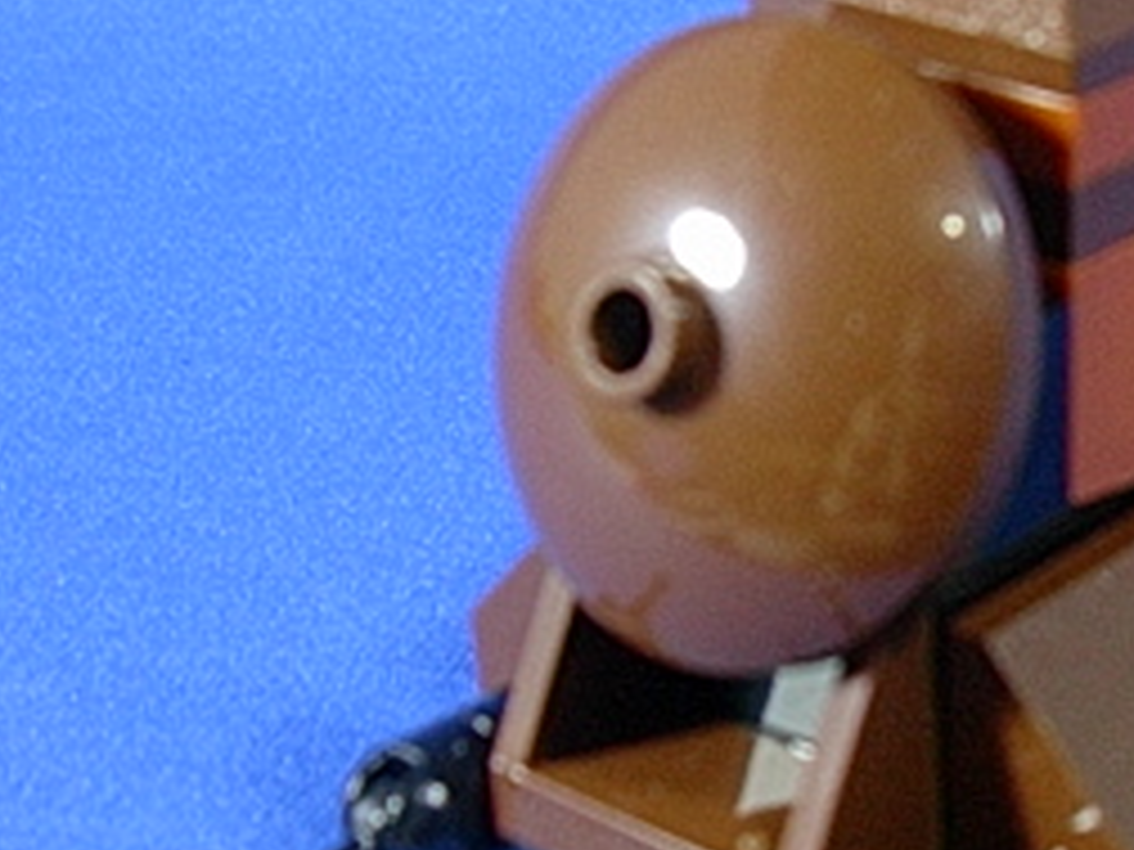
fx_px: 3079
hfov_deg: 19.8
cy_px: 427
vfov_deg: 15.7
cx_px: 1296
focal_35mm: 94
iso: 70
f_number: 2.7
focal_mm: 5.6
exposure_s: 1/6.9
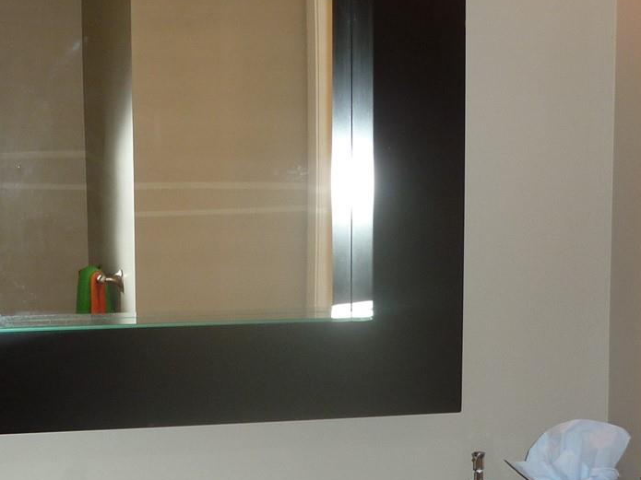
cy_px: 396
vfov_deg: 19.2
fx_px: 1407
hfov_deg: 25.5
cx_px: 220
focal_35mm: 76
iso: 100
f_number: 2.8
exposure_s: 1/30
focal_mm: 5.5
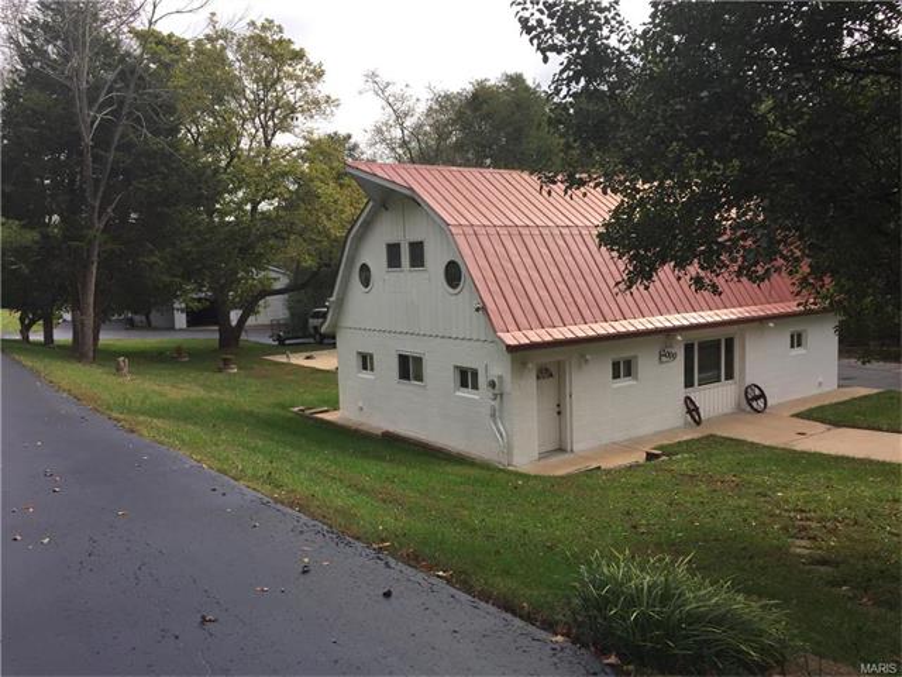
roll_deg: +2.2
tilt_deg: -7.2
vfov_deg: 48.2
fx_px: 756
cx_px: 451
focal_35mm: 29
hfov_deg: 61.7
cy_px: 338
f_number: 2.2
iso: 32
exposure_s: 1/942
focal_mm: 4.15
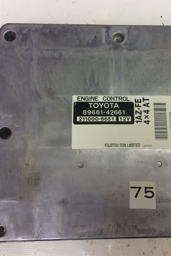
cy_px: 126
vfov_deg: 47.4
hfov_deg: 32.5
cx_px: 106
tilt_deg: -81.2
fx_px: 292
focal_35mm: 41
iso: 100
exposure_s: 1/33
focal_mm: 4.15
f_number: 2.2
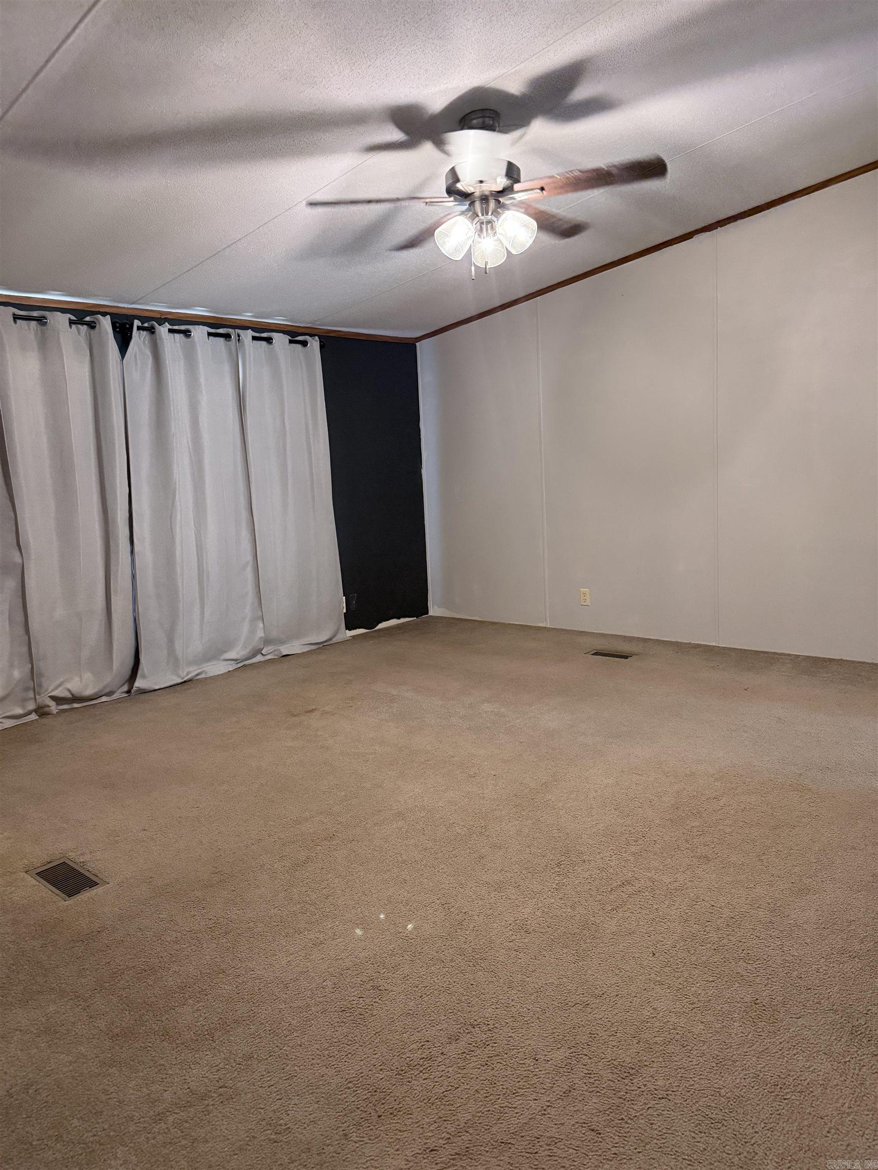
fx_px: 812
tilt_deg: -7.8
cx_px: 439
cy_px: 585
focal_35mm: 24
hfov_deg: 56.8
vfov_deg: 71.6
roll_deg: +2.5
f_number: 1.78
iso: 640
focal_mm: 6.76
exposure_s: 1/60
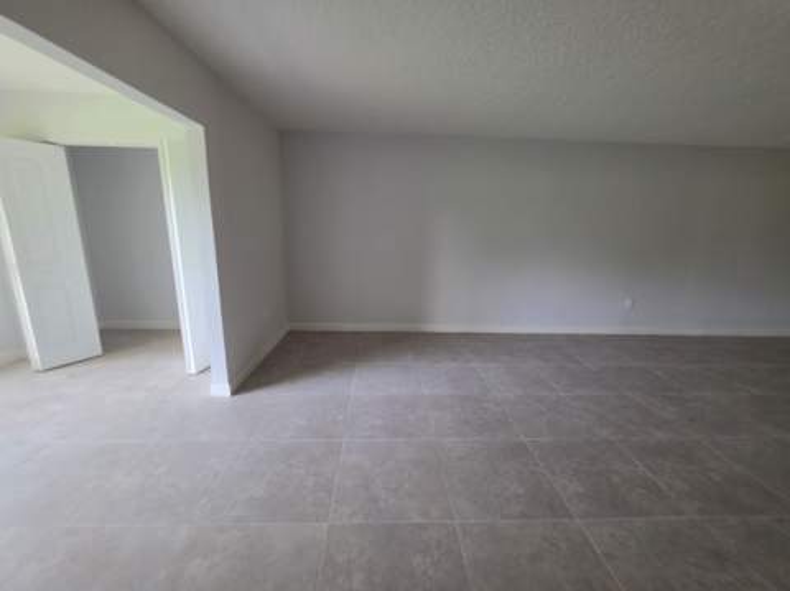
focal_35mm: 13
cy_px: 296
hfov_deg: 106.2
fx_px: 296
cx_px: 395
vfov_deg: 89.8
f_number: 1.9
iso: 200
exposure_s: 1/60
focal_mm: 2.2
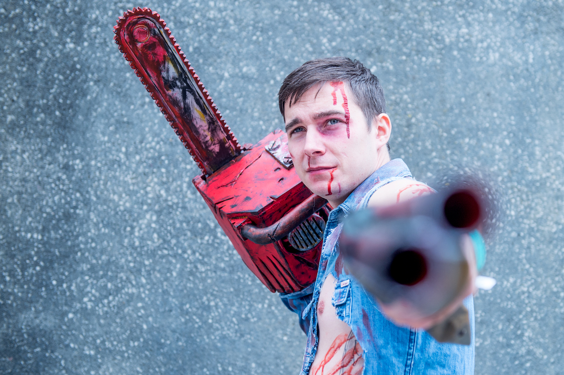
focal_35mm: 48
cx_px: 282
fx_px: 752
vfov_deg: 28.1
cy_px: 188
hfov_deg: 41.1
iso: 400
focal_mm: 48
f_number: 3.5
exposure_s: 1/500
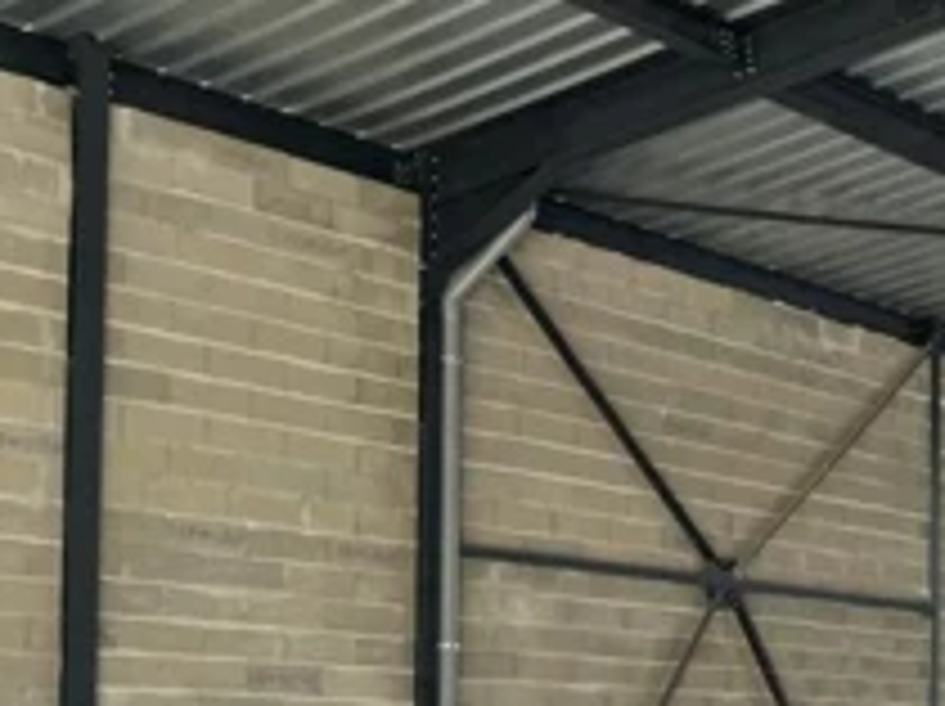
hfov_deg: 21.7
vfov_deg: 18.4
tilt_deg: +2.9
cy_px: 702
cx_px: 1339
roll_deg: -0.2
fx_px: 2127
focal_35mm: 78
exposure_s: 1/121
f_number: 1.6
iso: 80
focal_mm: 4.2
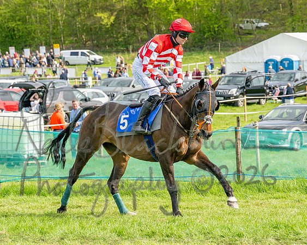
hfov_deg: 12.1
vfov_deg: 9.7
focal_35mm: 159
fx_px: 1446
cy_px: 132
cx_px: 171
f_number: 4
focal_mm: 72
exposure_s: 1/2000
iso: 200
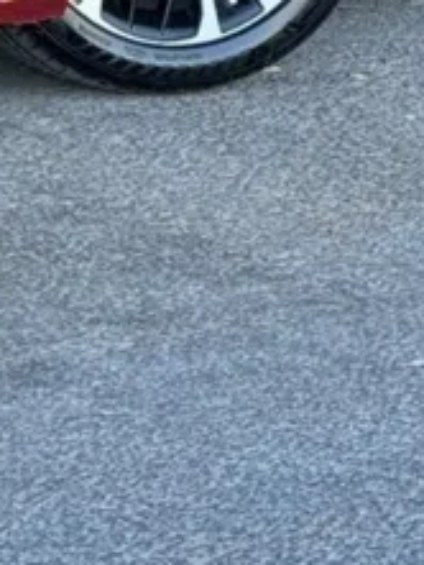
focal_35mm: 296
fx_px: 4829
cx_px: 43
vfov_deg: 6.5
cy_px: -623
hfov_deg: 5.0
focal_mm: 6.76
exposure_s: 1/284
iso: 64
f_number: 1.78
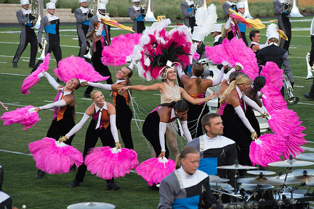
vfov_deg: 5.8
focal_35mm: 237
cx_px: 184
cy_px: 91
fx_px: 2070
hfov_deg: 8.7
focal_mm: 170
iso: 640
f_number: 5.6
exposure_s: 1/200
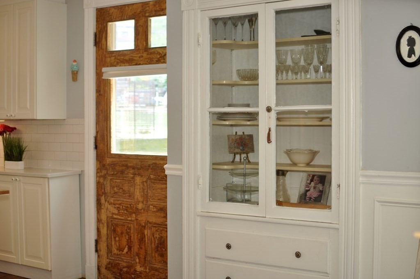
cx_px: 210
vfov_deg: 25.7
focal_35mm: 52
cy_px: 140
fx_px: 612
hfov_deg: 37.9
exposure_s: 1/160
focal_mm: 35
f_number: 2.5
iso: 200
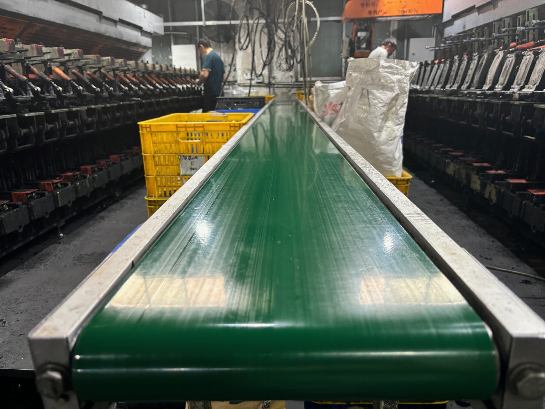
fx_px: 409
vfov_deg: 53.1
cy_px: 204
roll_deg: +0.8
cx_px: 272
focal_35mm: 26
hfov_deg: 67.3
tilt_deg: -16.1
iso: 160
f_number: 1.6
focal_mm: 5.96
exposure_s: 1/50
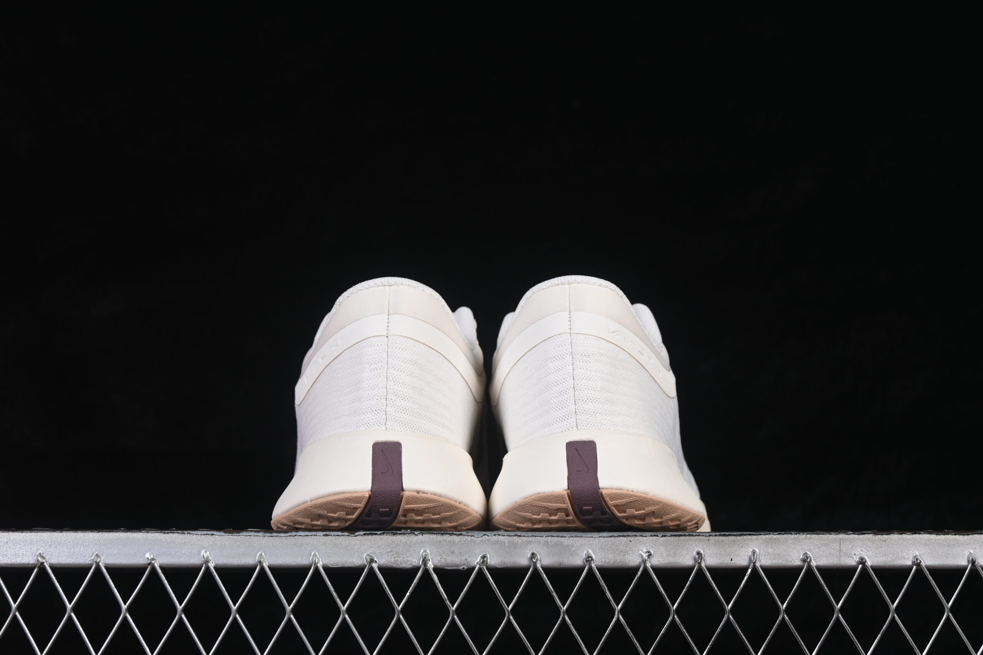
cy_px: 328
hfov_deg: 27.0
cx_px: 492
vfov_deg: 18.2
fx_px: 2048
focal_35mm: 75
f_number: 8
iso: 160
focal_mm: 50
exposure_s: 1/80
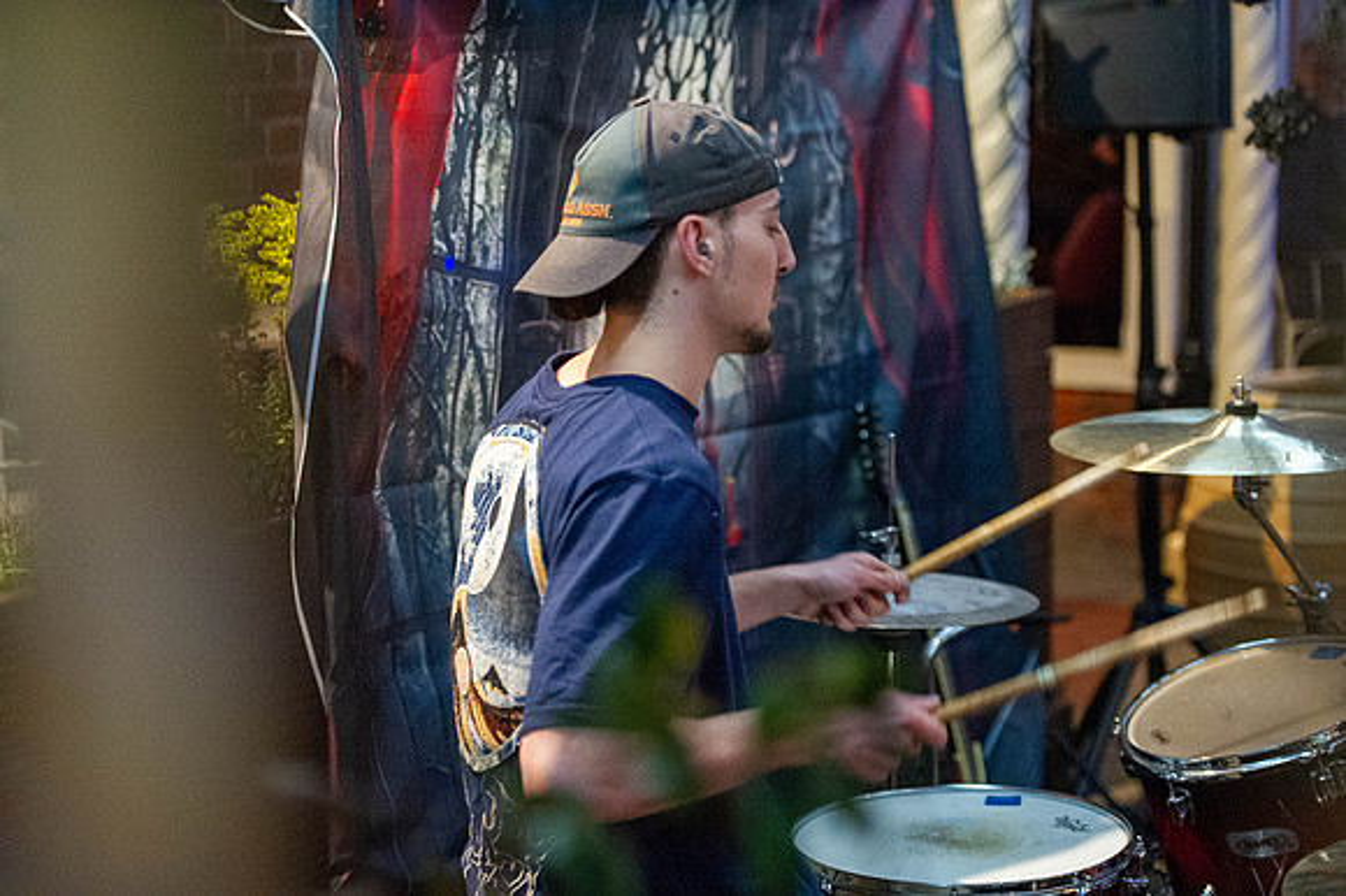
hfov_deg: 28.9
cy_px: 448
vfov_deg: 19.4
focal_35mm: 70
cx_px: 673
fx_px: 2616
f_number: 2.8
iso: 12800
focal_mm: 70
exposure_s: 1/200
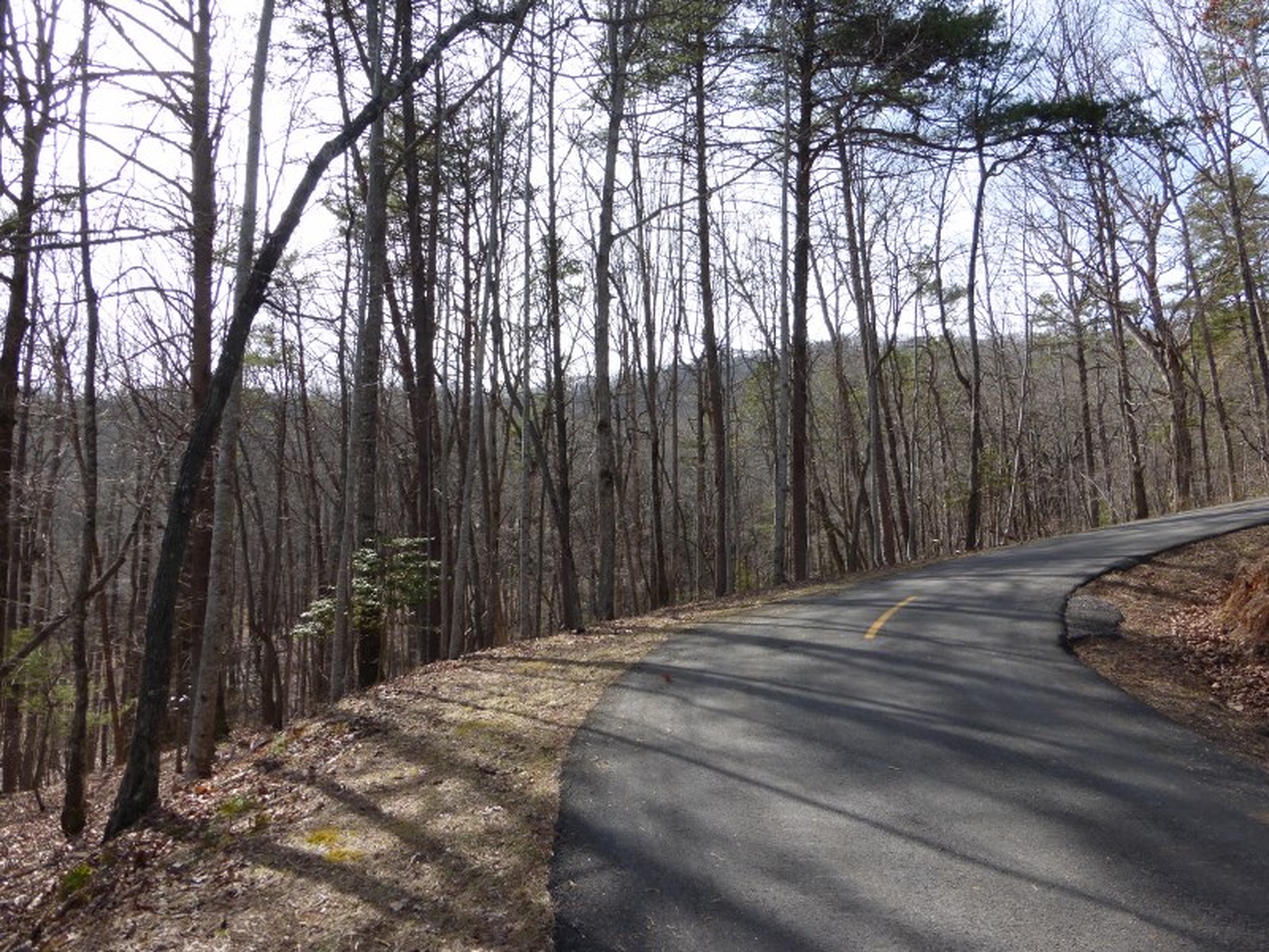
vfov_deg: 56.8
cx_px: 634
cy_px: 476
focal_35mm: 24
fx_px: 880
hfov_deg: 71.6
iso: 100
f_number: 4
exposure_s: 1/250
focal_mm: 4.3
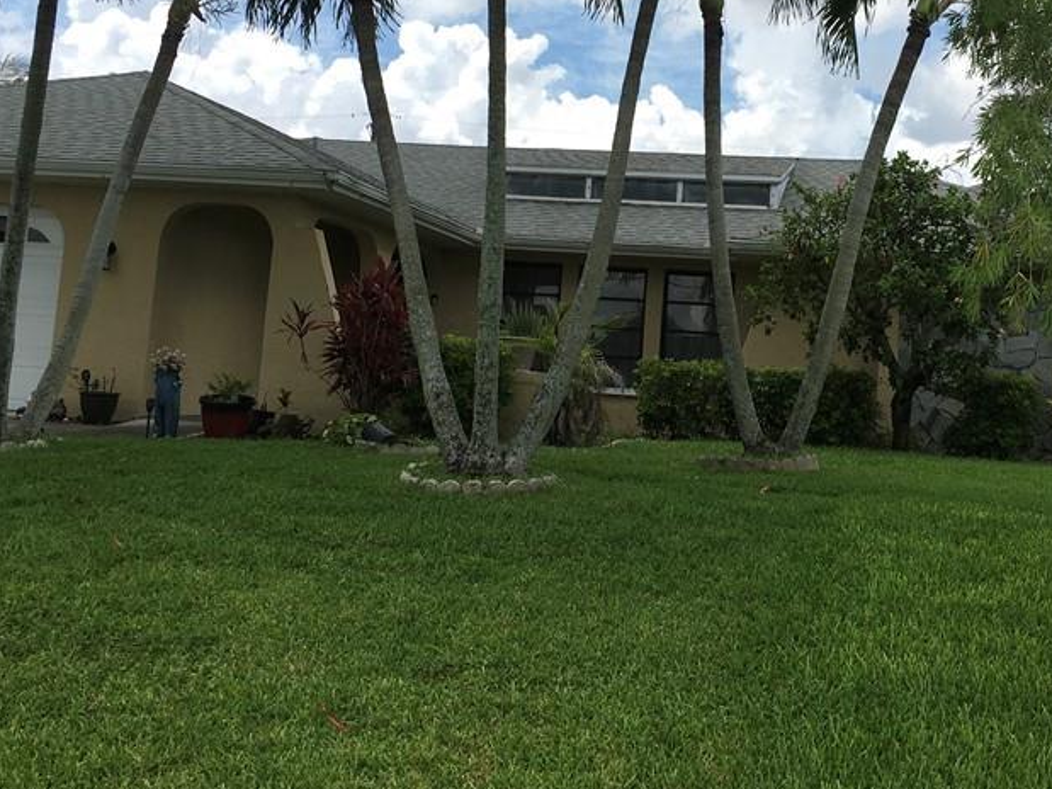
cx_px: 663
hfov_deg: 39.4
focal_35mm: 48
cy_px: 202
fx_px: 1458
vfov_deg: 29.8
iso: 25
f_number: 2.2
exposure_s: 1/1479
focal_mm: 4.15
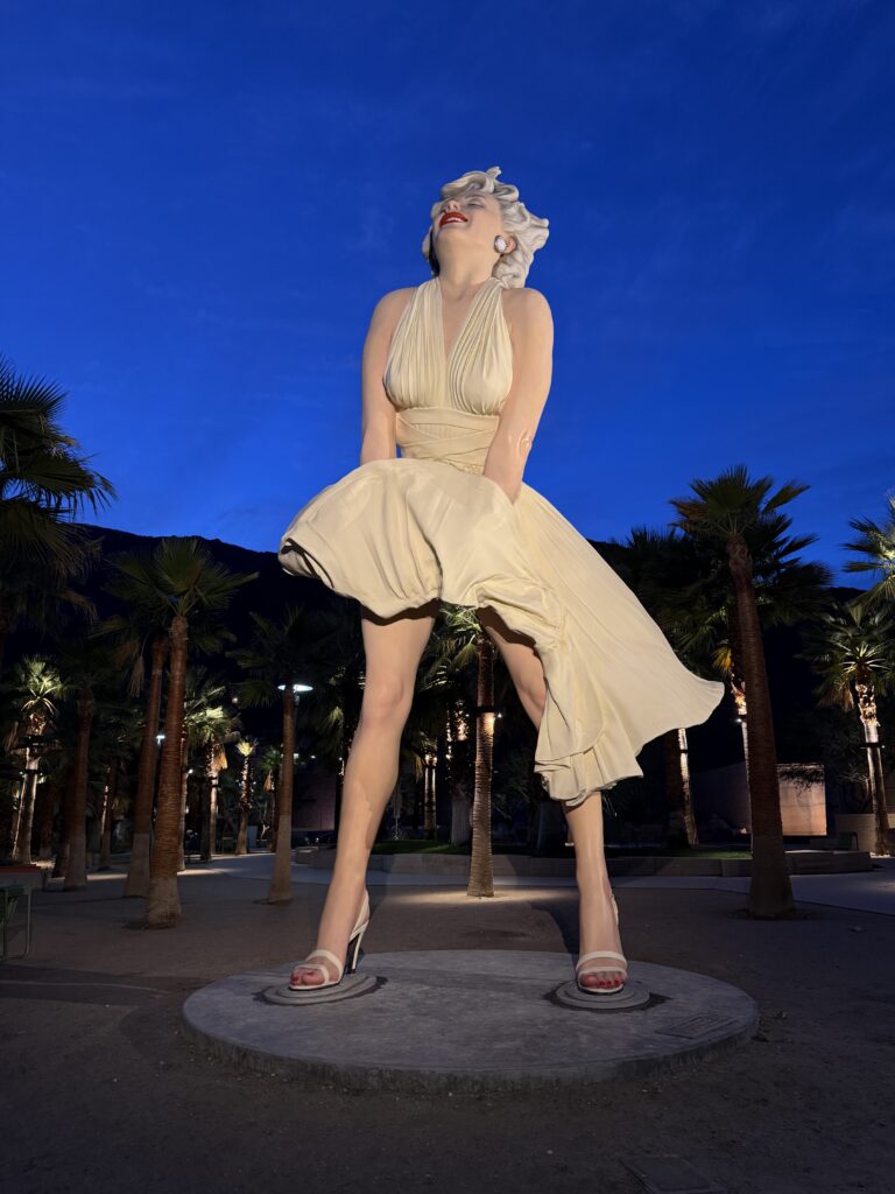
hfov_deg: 56.8
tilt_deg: +17.9
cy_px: 597
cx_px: 448
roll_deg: -1.9
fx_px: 827
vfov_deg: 71.6
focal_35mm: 24
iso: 250
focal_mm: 6.76
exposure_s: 1/60
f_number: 1.78
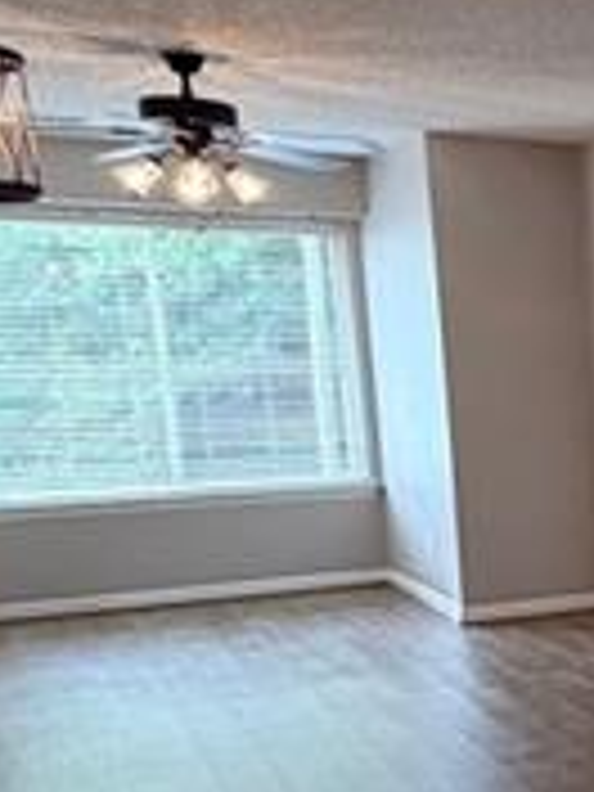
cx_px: 1179
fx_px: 1396
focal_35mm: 61
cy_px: 585
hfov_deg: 17.4
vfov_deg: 31.2
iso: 250
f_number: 2.2
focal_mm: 2.22
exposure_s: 1/120
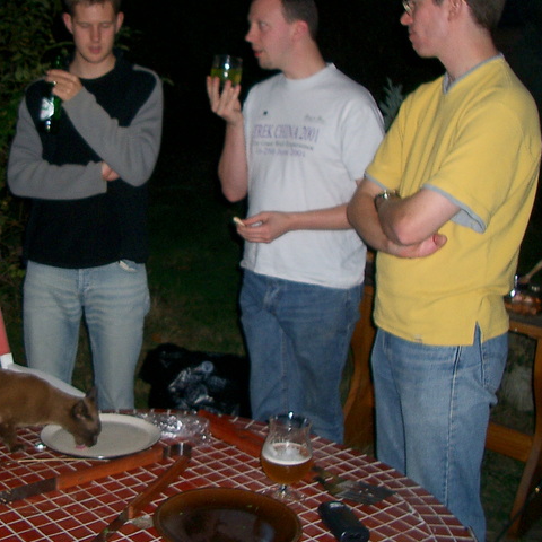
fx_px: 903
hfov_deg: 32.5
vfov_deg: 33.3
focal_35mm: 51
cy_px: 209
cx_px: 112
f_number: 2.6
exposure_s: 1/40
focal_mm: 5.8
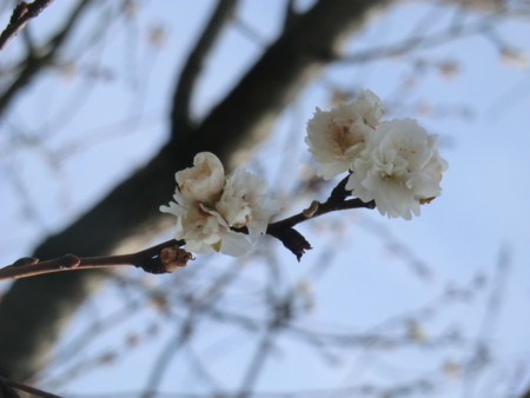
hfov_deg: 16.0
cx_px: 265
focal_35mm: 123
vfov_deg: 12.1
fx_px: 1884
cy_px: 199
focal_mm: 22
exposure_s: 1/500
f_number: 5.2
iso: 80
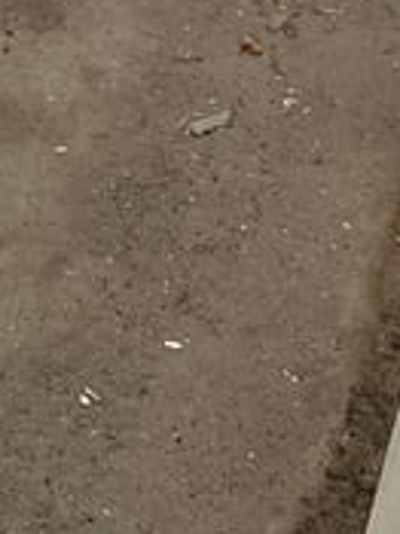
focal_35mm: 114
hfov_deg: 11.5
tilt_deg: -25.8
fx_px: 1759
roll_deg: +2.5
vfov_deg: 15.5
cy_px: -336
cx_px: -446
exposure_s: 1/121
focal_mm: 5.7
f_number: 1.5
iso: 125
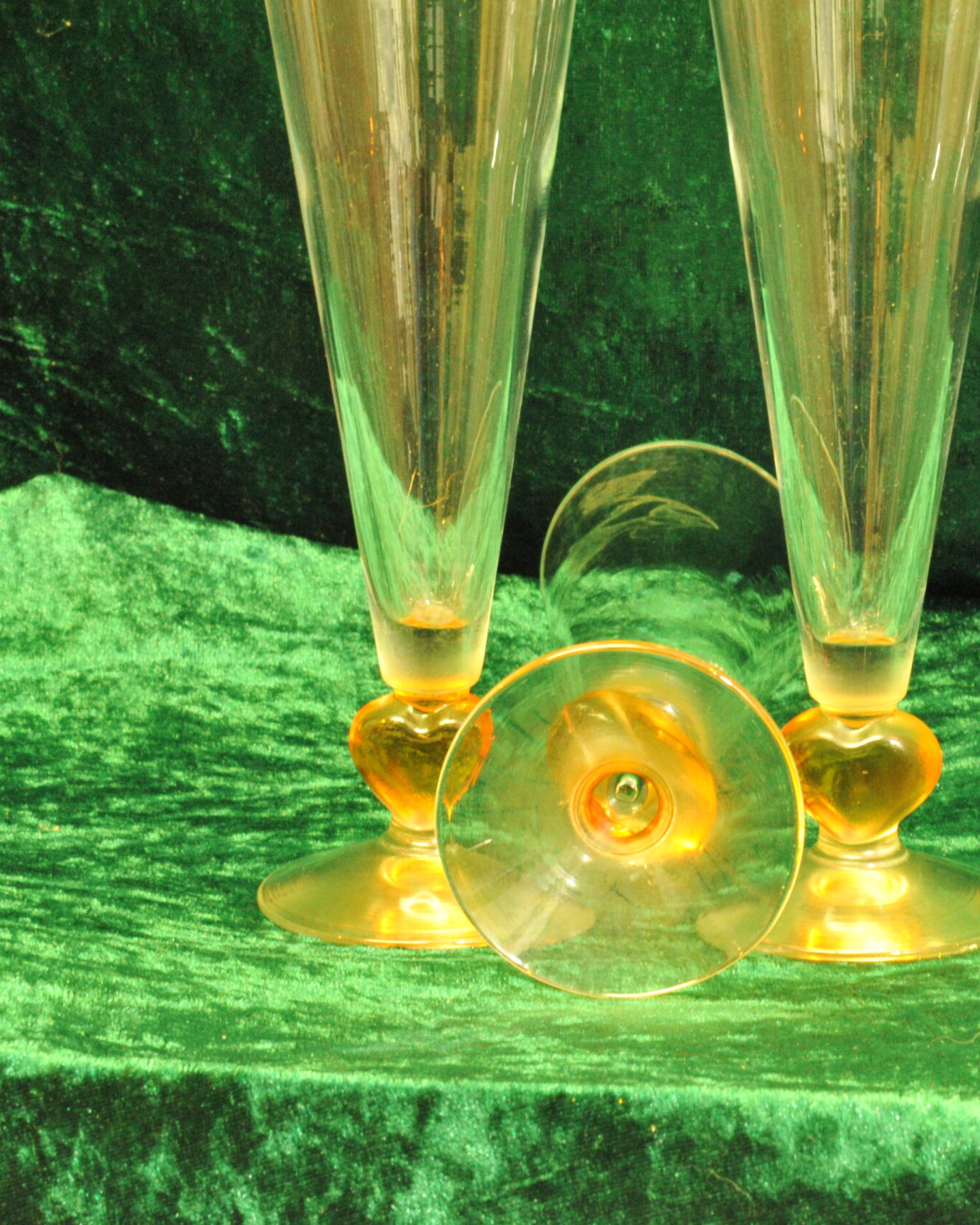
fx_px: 5401
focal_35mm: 149
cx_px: 761
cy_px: 612
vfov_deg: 12.9
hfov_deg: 10.3
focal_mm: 105
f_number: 22
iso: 6400
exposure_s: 1/2
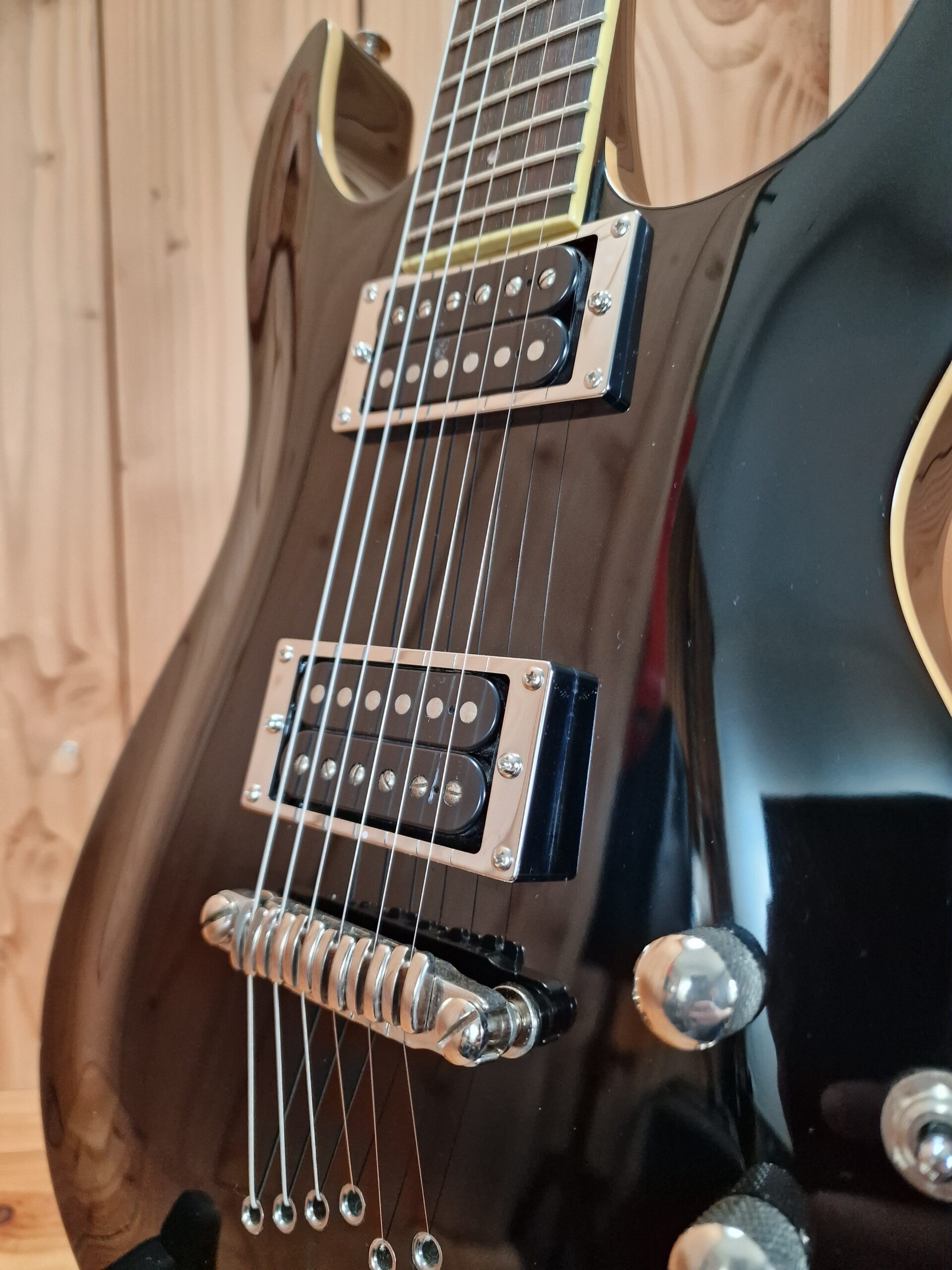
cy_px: 635
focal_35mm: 23
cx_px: 476
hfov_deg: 58.9
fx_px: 843
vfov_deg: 73.9
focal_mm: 6.4
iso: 500
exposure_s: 1/100
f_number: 1.8
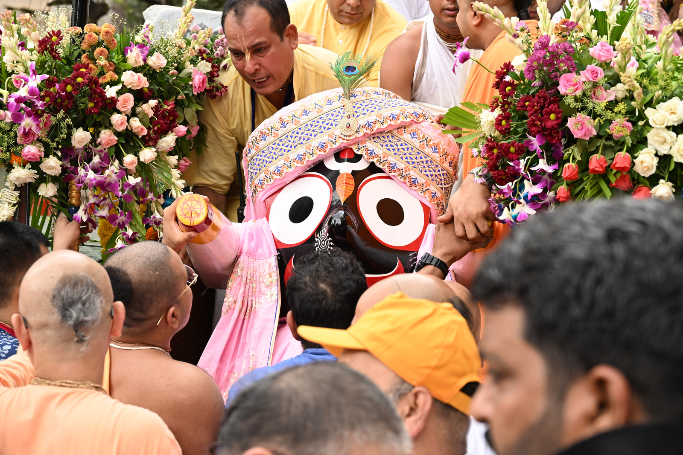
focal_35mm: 75
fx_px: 1423
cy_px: 228
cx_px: 342
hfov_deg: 27.0
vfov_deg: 18.2
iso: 400
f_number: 6.3
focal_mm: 75
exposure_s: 1/125
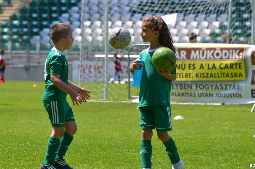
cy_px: 78
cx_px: 126
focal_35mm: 315
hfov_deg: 6.6
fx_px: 2223
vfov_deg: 4.3
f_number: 6.3
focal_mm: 185
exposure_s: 1/640
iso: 200
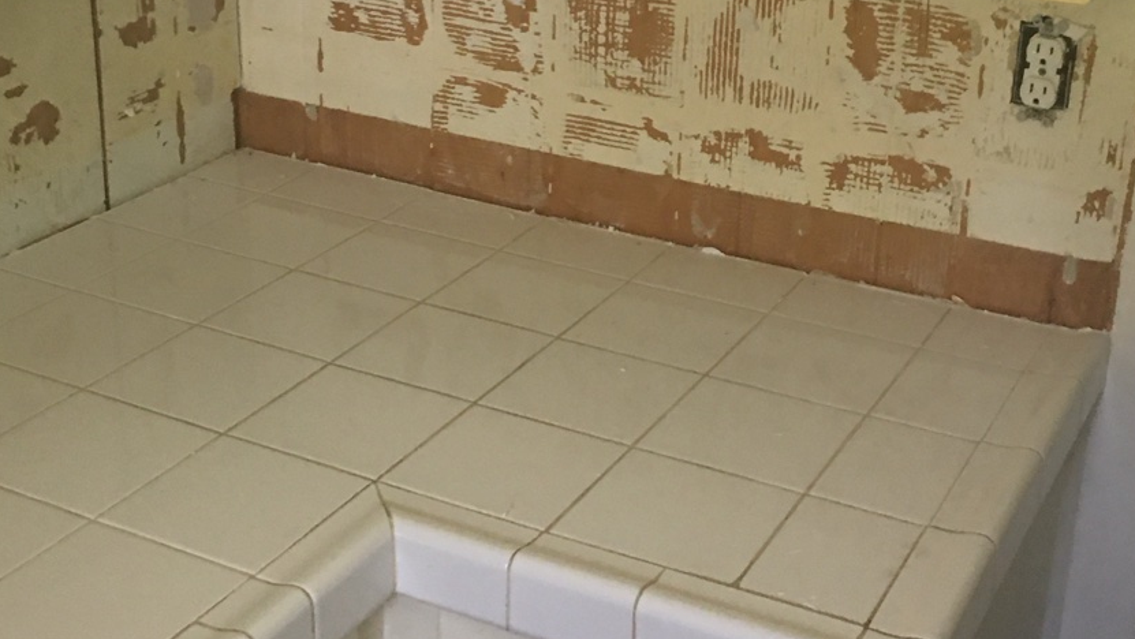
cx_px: 542
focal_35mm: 57
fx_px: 1716
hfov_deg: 36.6
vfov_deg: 21.0
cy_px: 225
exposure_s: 1/15
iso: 64
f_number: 2.2
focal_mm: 4.15
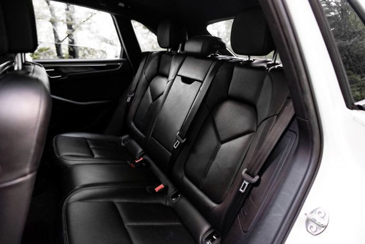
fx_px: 243
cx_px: 182
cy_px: 122
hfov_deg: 73.7
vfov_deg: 53.2
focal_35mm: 24
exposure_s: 1/125
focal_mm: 24
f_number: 2.8
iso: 1250
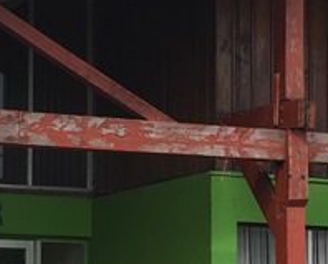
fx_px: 1332
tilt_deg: +4.5
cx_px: 111
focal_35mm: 137
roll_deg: -0.6
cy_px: 247
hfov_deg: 14.0
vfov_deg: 11.2
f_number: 2.2
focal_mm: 4.15
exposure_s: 1/625
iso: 25
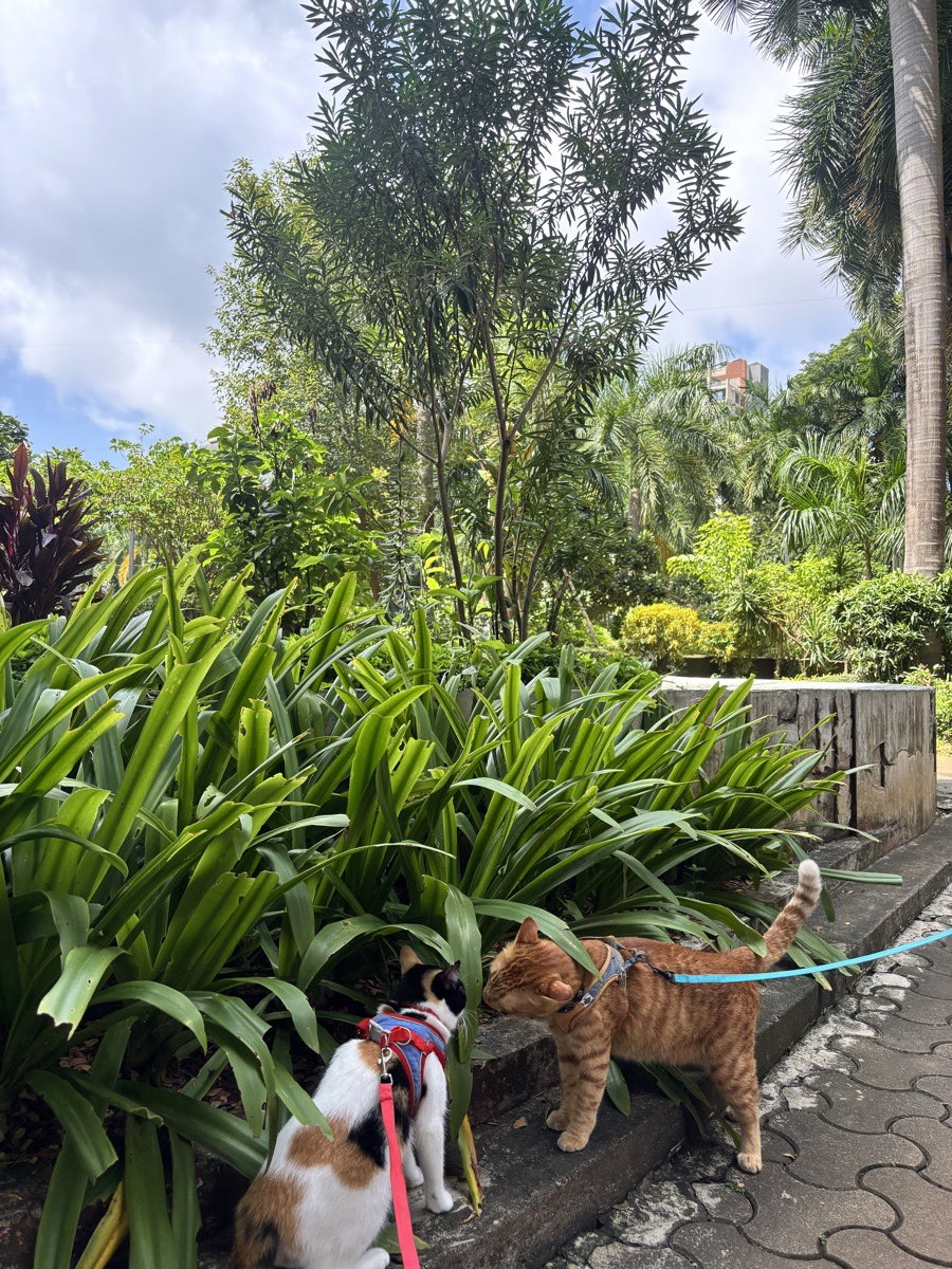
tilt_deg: +1.9
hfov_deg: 53.1
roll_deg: -1.5
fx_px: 953
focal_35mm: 26
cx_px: 476
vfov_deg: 67.3
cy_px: 634
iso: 50
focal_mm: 5.96
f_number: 1.6
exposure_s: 1/591
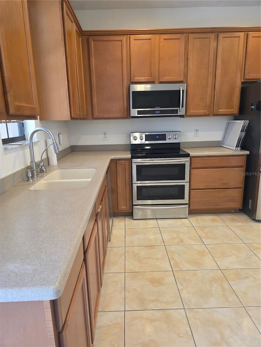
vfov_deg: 73.9
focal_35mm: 23
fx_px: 231
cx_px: 130
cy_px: 174
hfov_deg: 58.9
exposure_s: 1/120
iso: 400
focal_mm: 6.3
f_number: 1.7
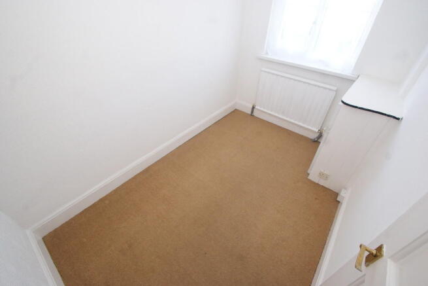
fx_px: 178
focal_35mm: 15
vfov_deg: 77.4
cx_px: 214
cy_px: 143
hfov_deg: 100.4
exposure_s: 1/20
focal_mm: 10
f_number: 7.1
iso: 400
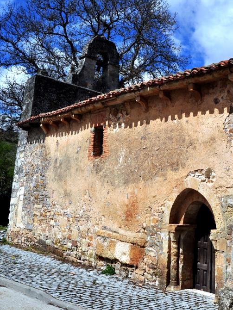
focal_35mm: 44
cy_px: 154
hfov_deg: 31.2
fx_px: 395
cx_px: 215
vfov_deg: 42.9
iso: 200
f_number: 16
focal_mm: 20
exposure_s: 1/400
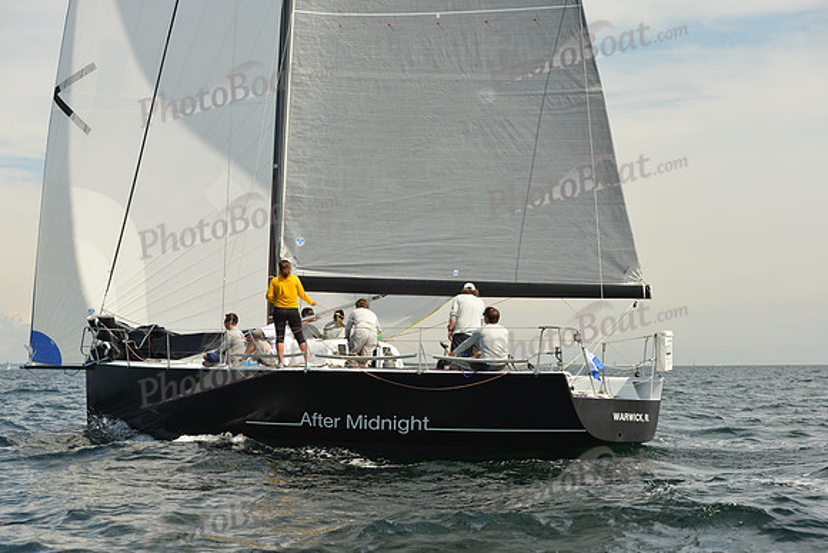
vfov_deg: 19.5
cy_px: 276
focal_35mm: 70
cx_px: 414
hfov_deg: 28.8
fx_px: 1610
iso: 320
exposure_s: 1/1250
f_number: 7.1
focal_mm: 70
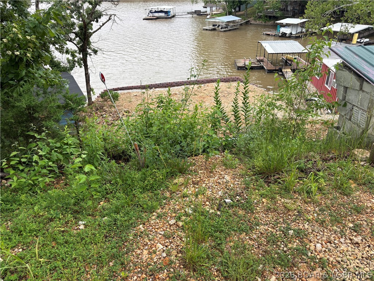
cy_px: 140
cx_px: 187
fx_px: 281
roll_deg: +0.6
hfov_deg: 67.3
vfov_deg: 53.1
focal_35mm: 26
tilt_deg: -28.7
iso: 50
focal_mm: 5.96
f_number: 1.6
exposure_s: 1/444
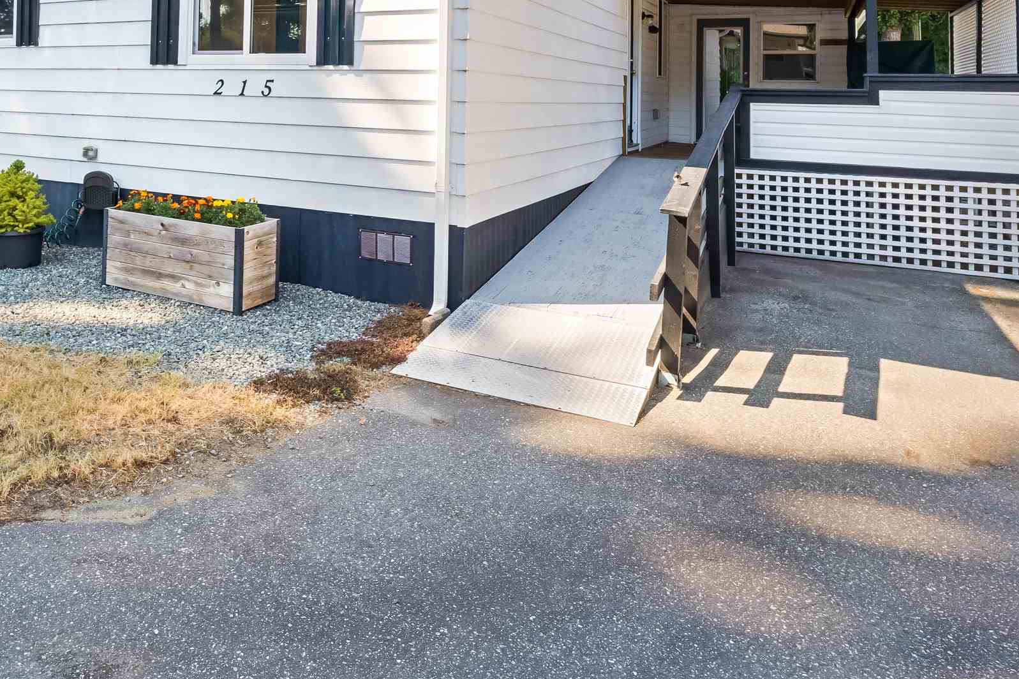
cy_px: 71
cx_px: 316
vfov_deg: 45.1
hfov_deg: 67.0
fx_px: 735
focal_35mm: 26
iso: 250
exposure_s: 1/200
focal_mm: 9
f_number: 9
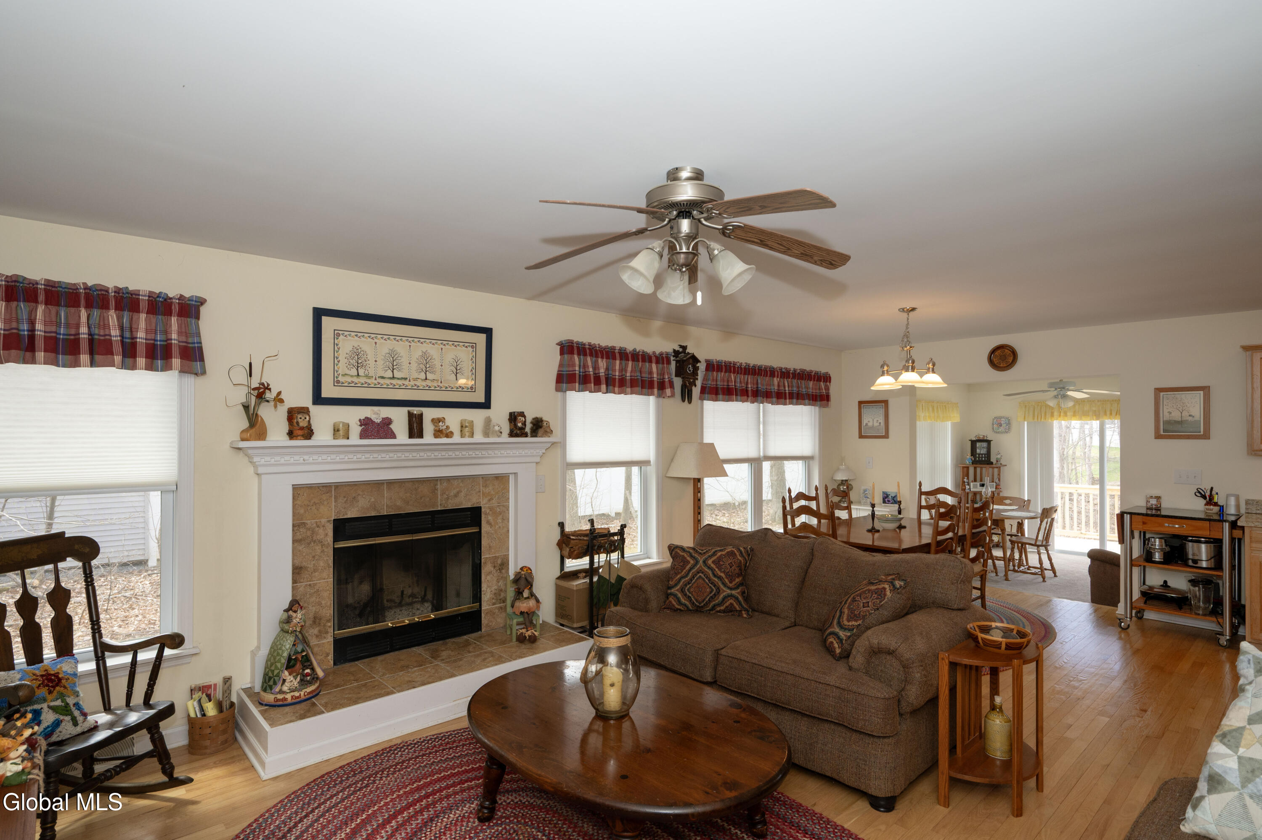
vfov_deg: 65.9
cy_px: 420
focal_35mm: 18
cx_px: 631
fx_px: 648
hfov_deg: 88.5
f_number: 8
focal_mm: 18.5
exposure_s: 1/60
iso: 400
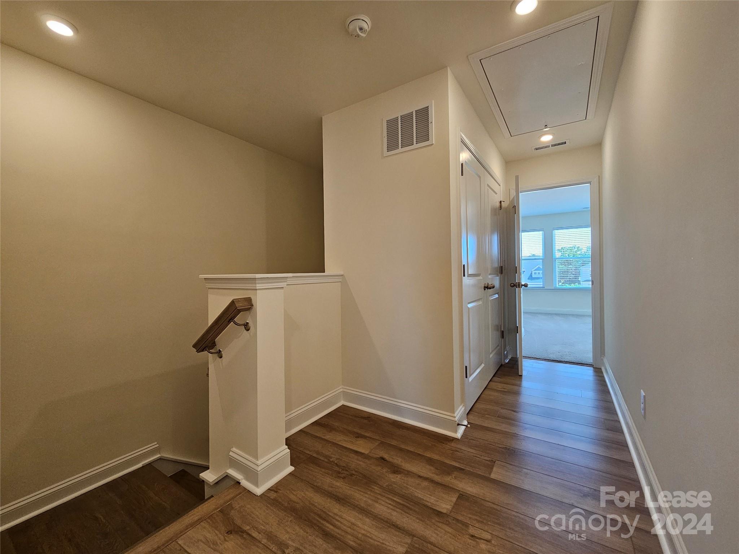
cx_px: 370
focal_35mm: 13
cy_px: 277
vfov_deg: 89.9
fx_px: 278
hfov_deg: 106.2
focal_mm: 2.2
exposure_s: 1/60
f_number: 2.2
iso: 100
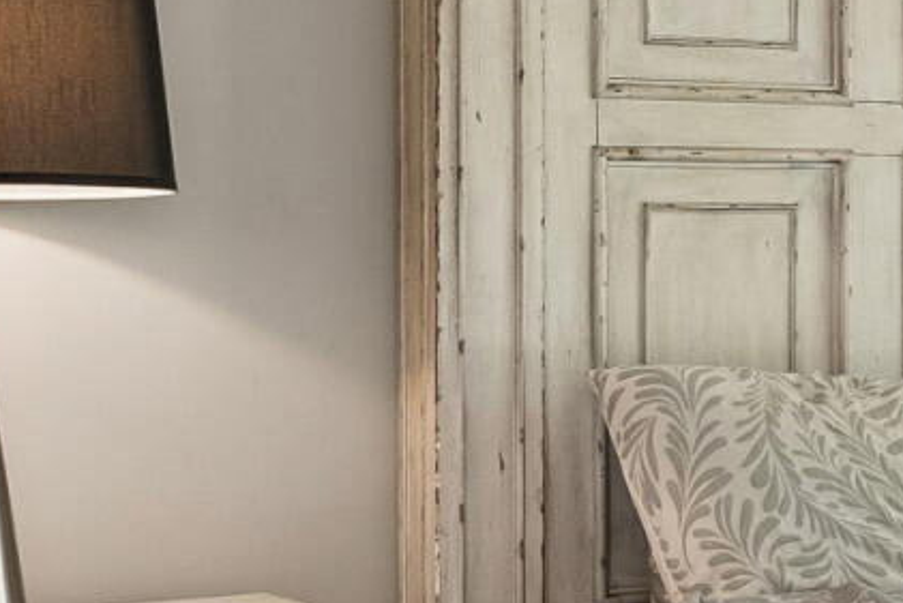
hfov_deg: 14.6
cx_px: 1853
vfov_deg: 12.0
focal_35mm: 114
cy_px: 144
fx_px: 2860
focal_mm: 16
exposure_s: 1/10
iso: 400
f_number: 8
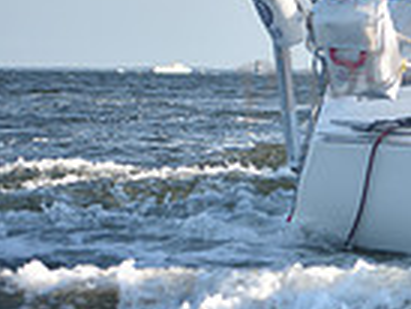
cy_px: -152
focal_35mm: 284
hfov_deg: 6.7
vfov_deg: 5.2
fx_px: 3375
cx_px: 816
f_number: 3.2
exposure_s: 1/640
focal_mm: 70
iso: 250
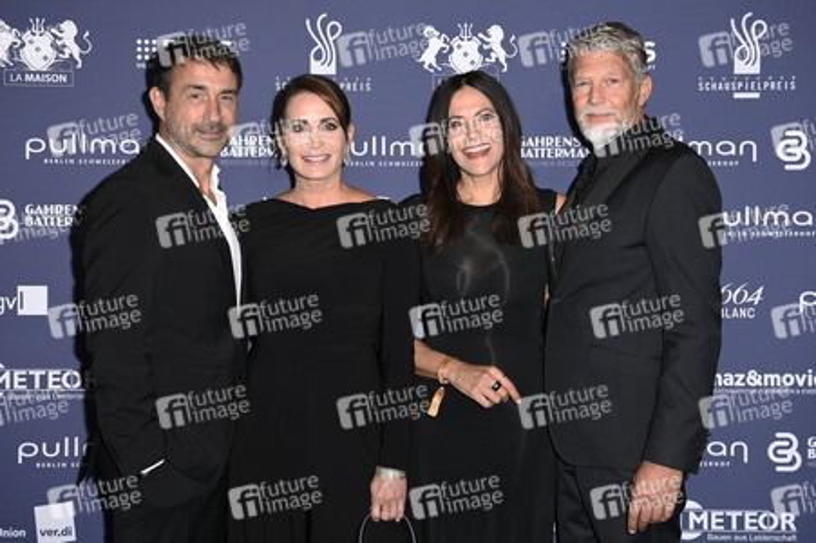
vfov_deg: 24.6
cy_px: 272
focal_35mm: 55
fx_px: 1246
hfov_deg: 36.3
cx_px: 408
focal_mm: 55
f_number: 5.6
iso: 320
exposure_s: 1/250
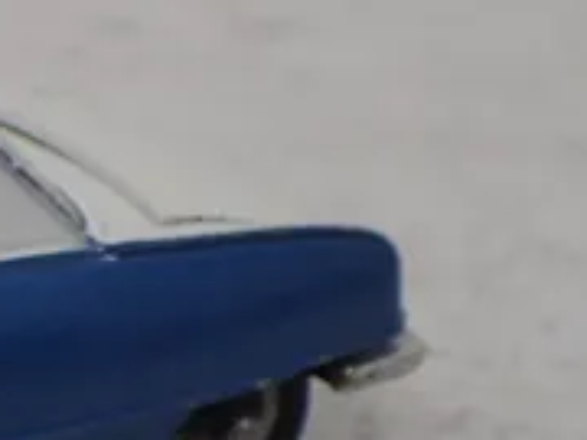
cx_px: -411
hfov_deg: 13.5
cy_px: 391
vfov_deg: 11.1
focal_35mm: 133
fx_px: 2255
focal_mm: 5.5
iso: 200
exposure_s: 1/125
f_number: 2.3
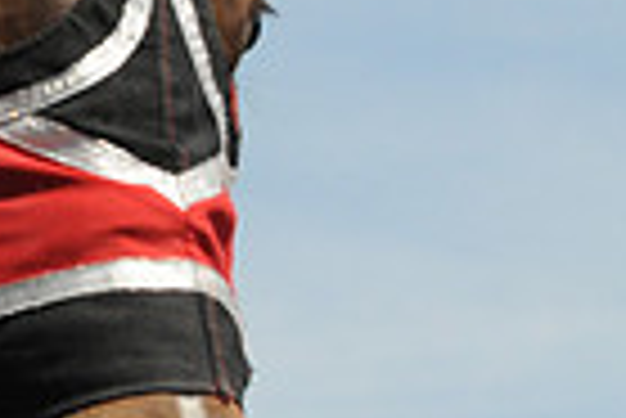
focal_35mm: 437
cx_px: -640
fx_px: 7607
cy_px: -106
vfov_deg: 3.1
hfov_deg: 4.6
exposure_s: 1/1000
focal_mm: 70
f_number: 8
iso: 500
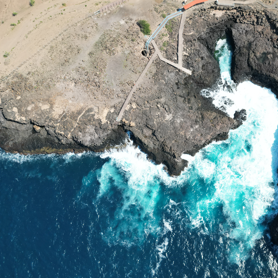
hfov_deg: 54.4
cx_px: 188
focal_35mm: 29
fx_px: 263
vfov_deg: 55.6
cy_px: 137
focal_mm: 6.72
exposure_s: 1/2500
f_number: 1.7
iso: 160
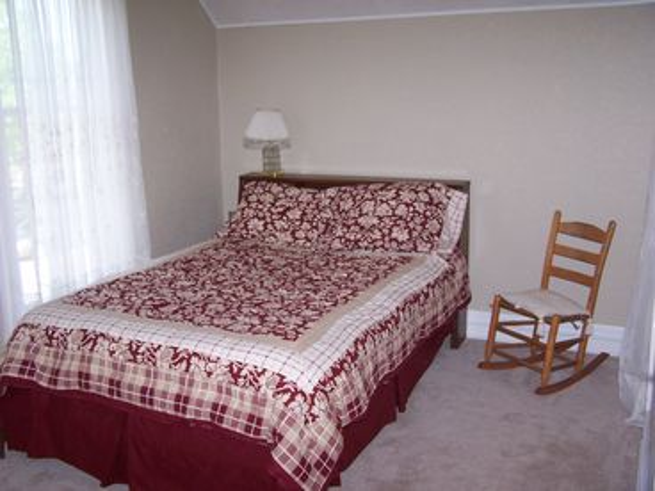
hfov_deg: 49.0
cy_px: 246
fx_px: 719
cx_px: 328
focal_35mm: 38
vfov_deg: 37.7
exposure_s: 1/60
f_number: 2.8
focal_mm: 6.3
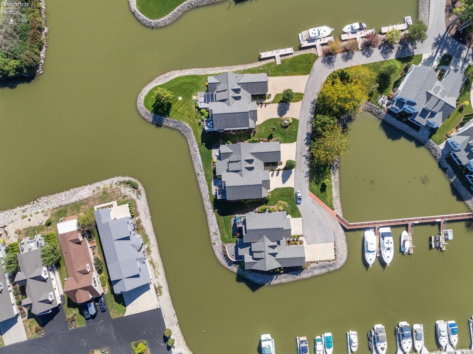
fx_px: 328
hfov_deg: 71.6
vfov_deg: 56.8
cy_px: 177
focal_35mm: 24
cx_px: 236
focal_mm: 12.29
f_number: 2.8
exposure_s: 1/160
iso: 160
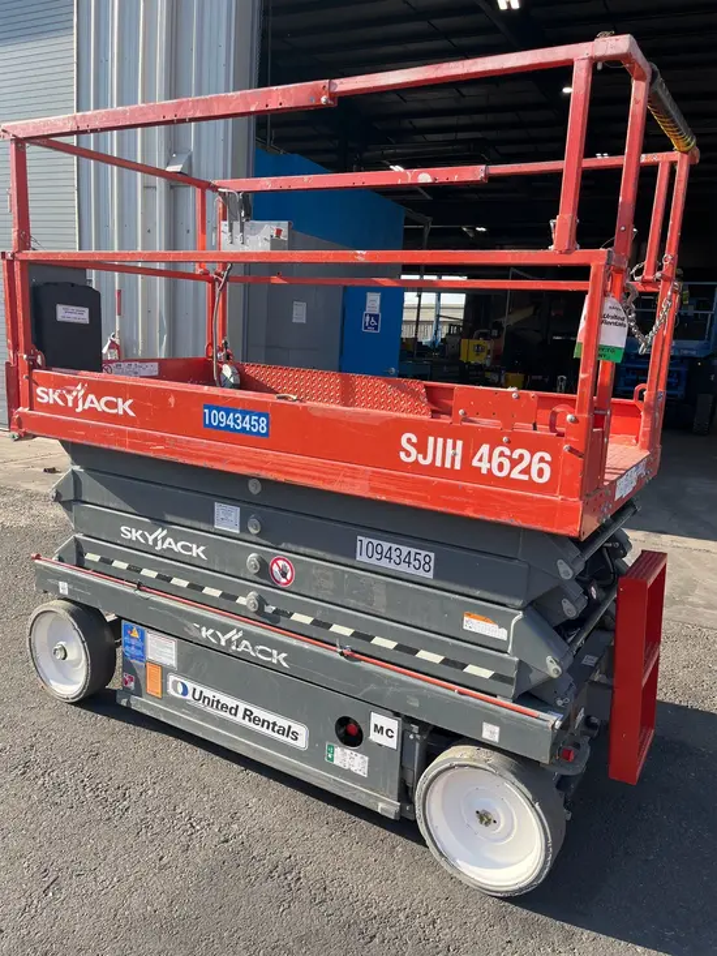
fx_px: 718
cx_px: 358
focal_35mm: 26
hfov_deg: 53.1
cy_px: 478
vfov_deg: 67.3
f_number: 1.6
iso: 50
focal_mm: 5.1
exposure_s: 1/975
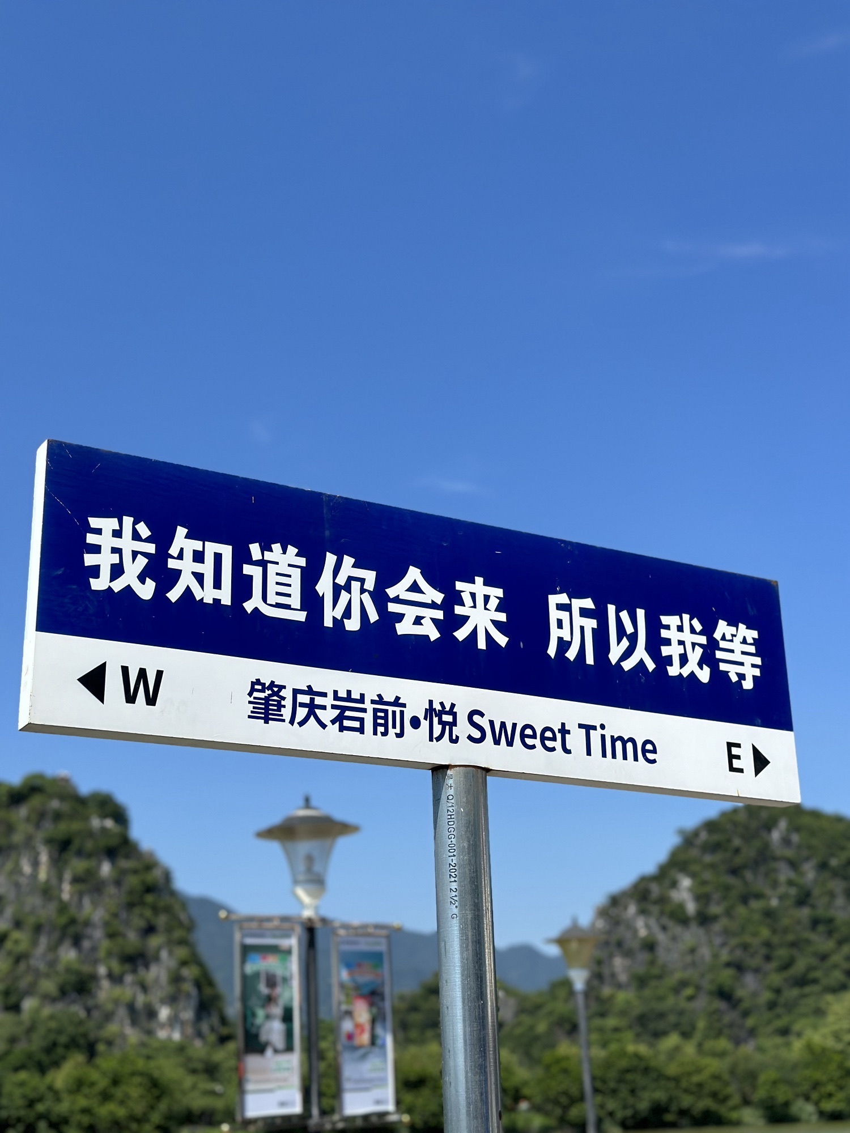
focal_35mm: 48
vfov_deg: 39.7
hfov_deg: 30.3
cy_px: 566
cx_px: 425
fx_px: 1572
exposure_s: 1/6211
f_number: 1.78
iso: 100
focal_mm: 6.86
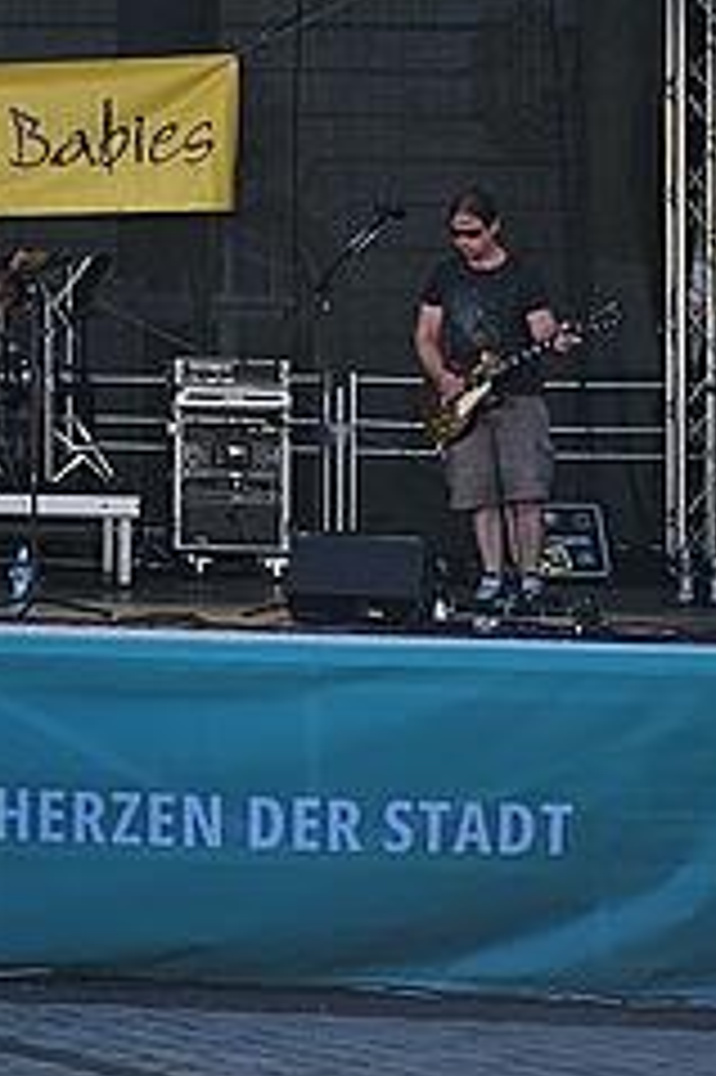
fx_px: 2390
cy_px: 158
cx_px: -387
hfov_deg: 15.6
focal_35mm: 80
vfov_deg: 24.8
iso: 10
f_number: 1.7
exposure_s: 1/462
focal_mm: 6.3
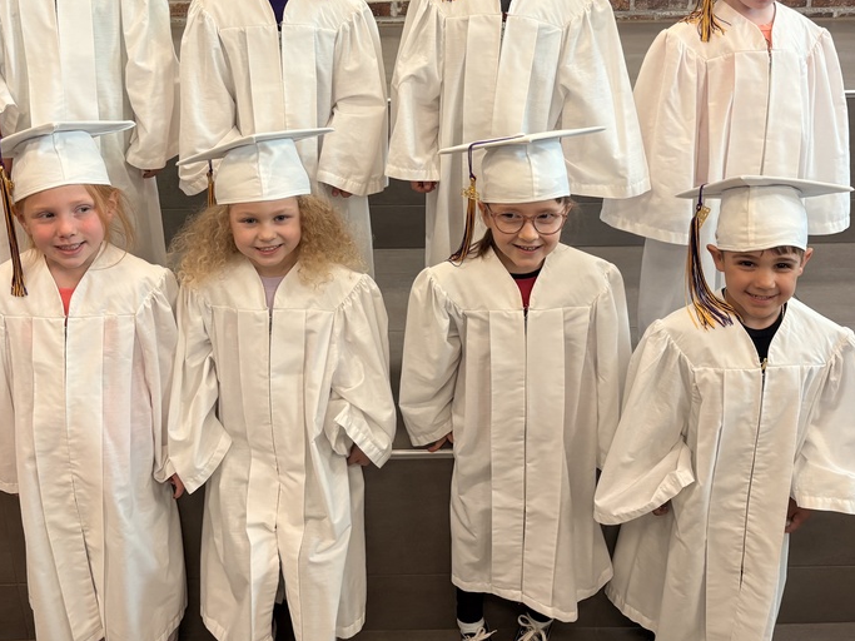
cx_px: 389
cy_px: 193
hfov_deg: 47.8
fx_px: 963
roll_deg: +0.7
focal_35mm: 39
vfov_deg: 36.3
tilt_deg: -20.8
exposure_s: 1/89
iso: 125
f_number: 1.6
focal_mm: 5.96
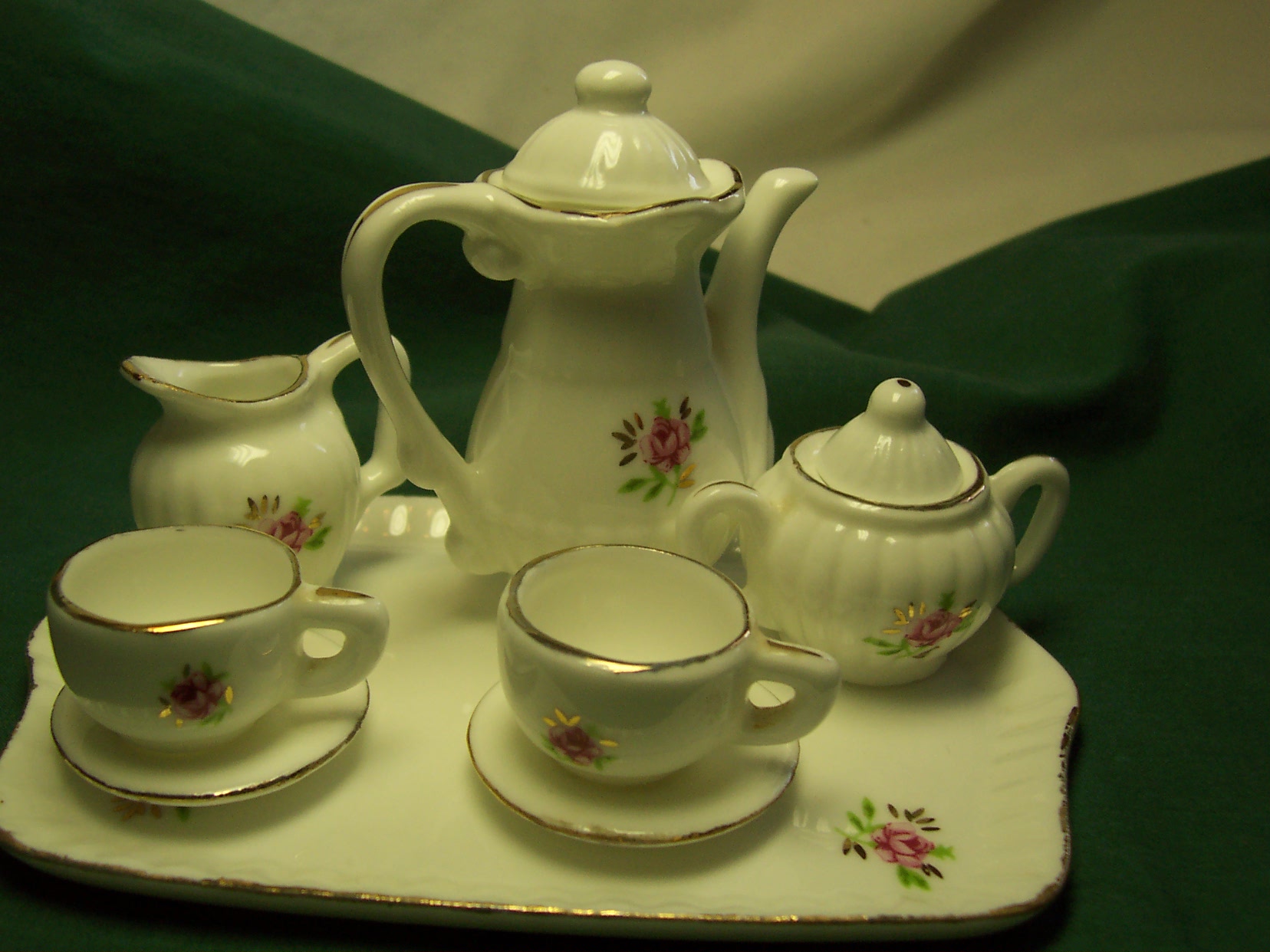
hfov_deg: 50.1
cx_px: 635
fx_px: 1357
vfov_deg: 38.7
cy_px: 476
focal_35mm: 37
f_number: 2.8
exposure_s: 1/180
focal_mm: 5.6
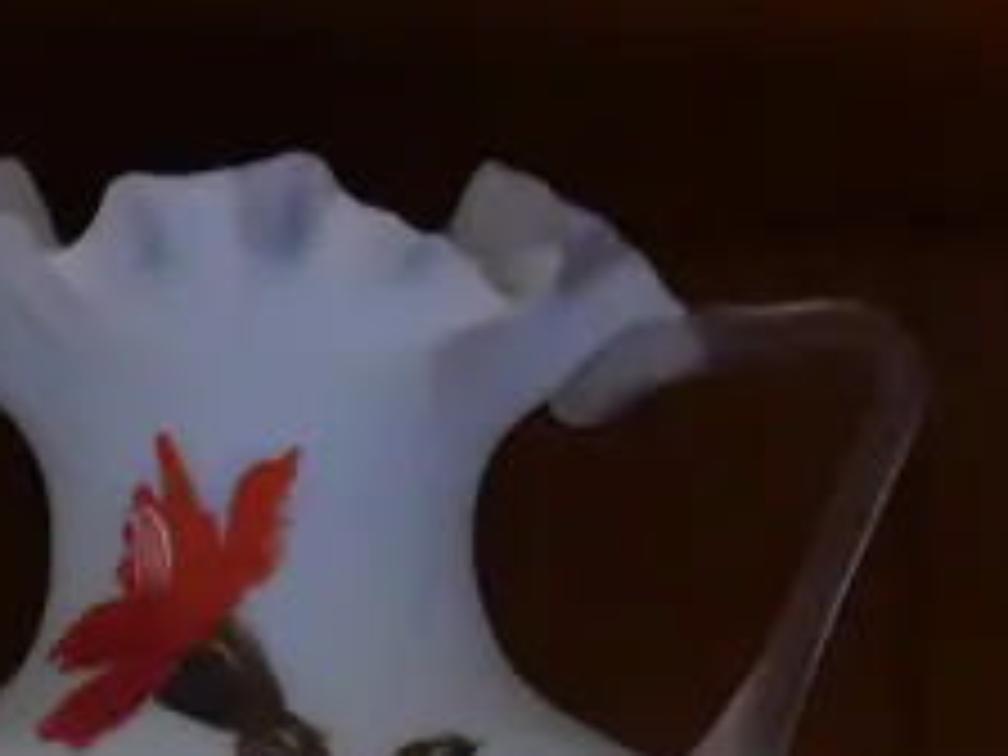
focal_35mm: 128
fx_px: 3727
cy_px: 1325
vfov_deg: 10.9
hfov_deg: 15.0
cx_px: 1125
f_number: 3.5
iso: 800
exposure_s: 1/60
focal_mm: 14
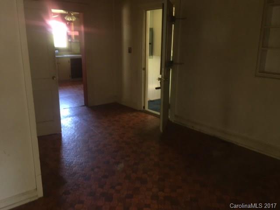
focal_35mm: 29
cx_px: 140
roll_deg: -0.4
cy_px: 105
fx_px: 235
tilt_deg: -14.4
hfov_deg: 61.7
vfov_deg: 48.2
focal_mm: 4.15
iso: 64
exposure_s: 1/24
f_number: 2.2
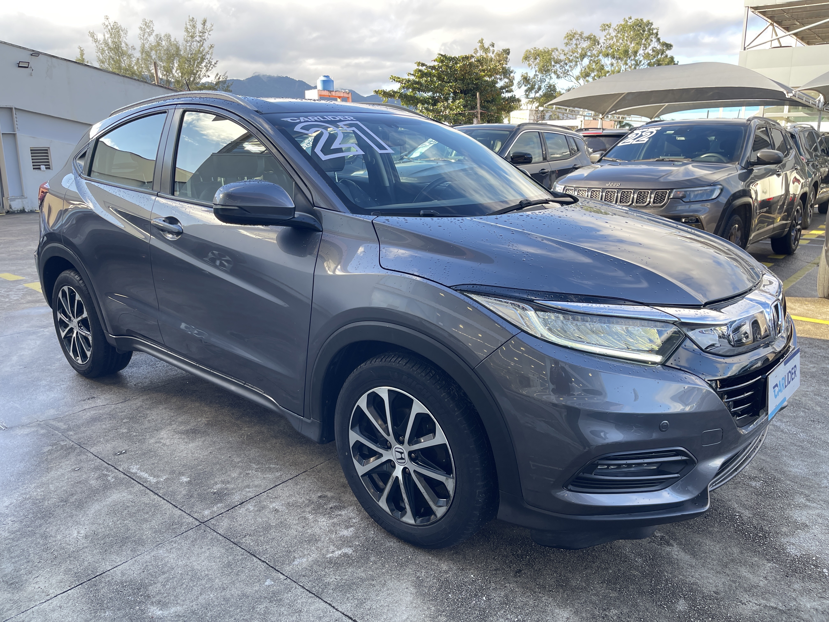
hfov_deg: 69.4
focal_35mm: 25
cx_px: 414
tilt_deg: -15.2
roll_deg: +0.1
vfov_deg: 54.9
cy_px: 311
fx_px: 599
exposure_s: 1/242
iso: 32
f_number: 1.6
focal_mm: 5.1
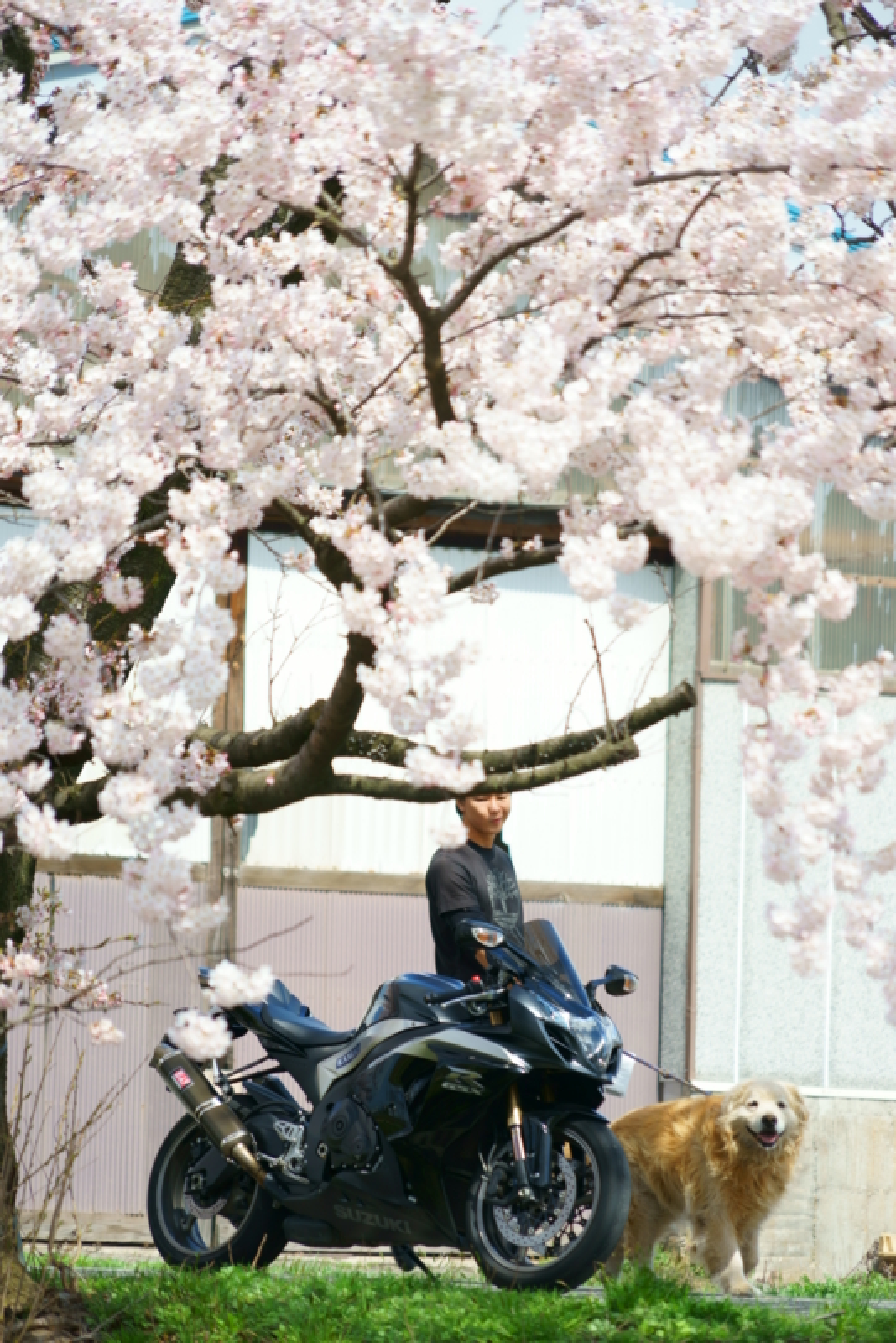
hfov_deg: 5.9
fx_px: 8690
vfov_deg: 8.8
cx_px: 448
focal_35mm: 233
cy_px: 672
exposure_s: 1/250
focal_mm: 233
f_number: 6.3
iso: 125
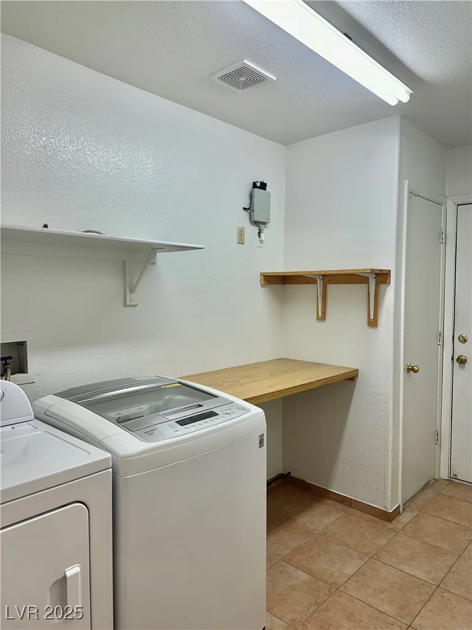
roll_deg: -0.9
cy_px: 315
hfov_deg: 56.8
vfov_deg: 71.6
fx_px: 436
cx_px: 236
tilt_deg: -0.1
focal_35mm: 24
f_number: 1.78
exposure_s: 1/120
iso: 80
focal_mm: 6.86
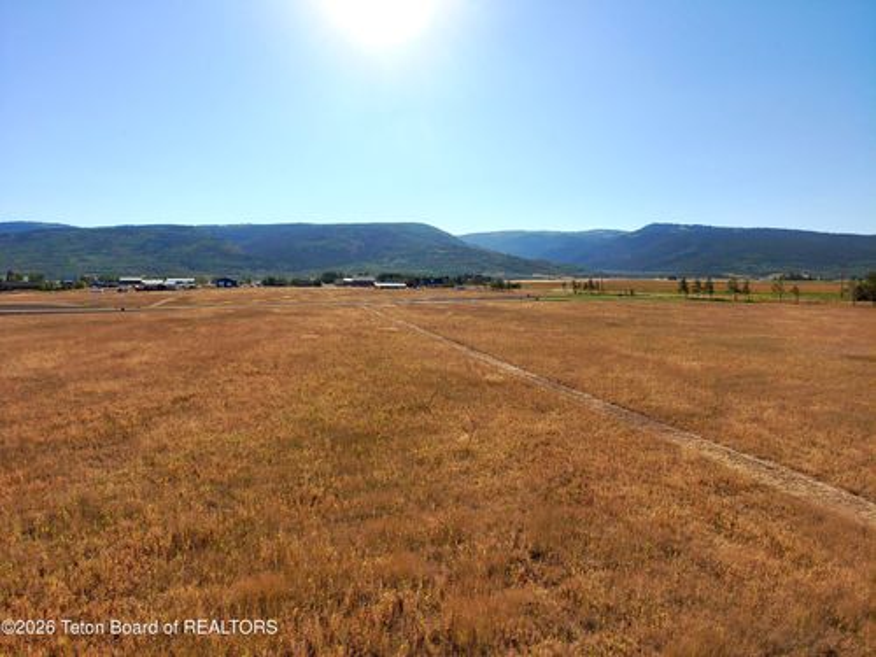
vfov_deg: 63.4
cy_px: 328
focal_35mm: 21
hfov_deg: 79.0
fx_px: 531
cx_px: 438
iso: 102
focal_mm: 3.7
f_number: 2.8
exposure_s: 1/2549
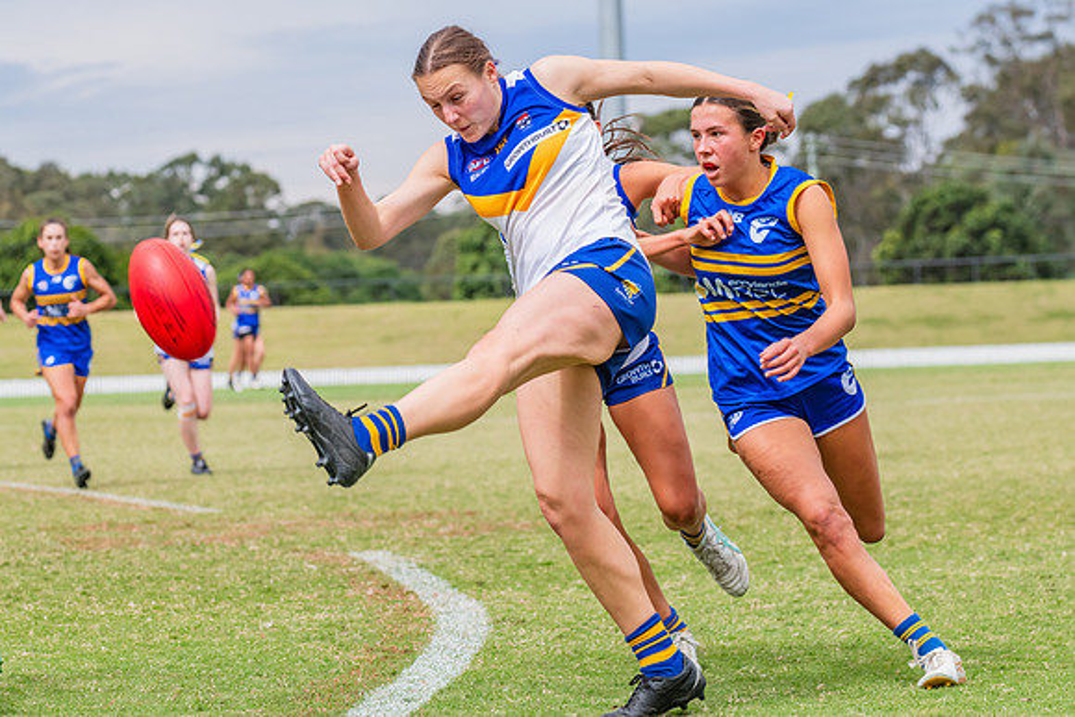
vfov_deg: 8.1
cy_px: 358
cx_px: 538
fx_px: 5077
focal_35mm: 170
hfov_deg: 12.1
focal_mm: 170
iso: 800
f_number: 9
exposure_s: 1/1250
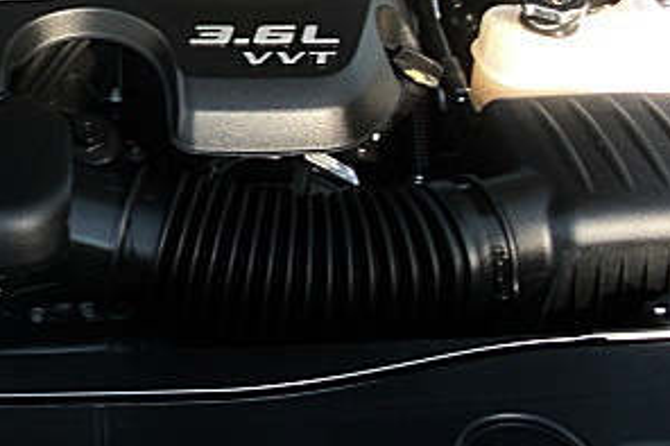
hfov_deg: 24.2
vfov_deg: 16.5
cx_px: 32
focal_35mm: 81
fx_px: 1507
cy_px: 11
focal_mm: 6.3
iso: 100
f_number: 2.8
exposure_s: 1/100
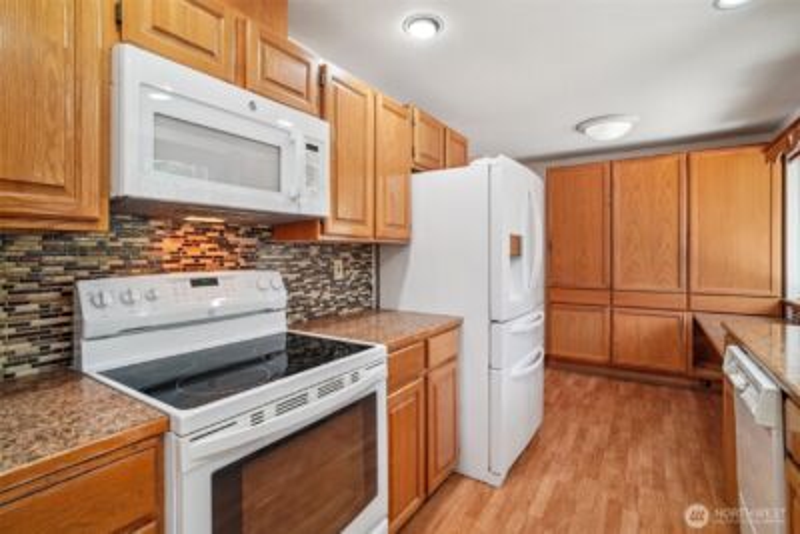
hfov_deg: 96.7
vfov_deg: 73.8
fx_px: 356
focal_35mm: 16
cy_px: 267
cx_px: 400
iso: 1600
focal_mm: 16
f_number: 8
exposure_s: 1/40
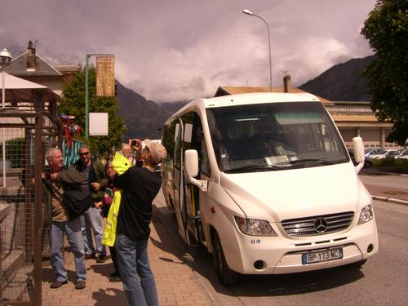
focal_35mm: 38
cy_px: 153
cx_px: 204
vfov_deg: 37.7
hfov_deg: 49.0
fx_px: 448
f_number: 4.3
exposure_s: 1/2000
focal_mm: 6.2
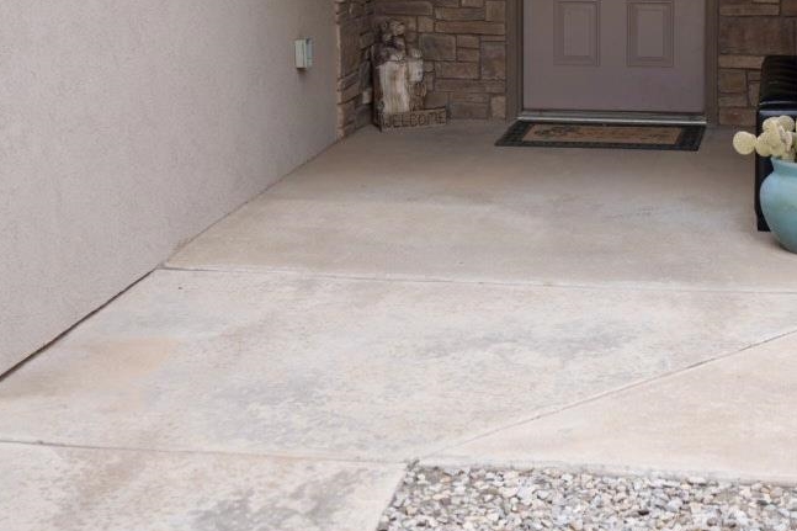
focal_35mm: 80
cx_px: 533
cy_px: 11
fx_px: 1771
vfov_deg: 16.7
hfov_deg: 25.2
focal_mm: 32
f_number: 5
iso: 100
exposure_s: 1/250
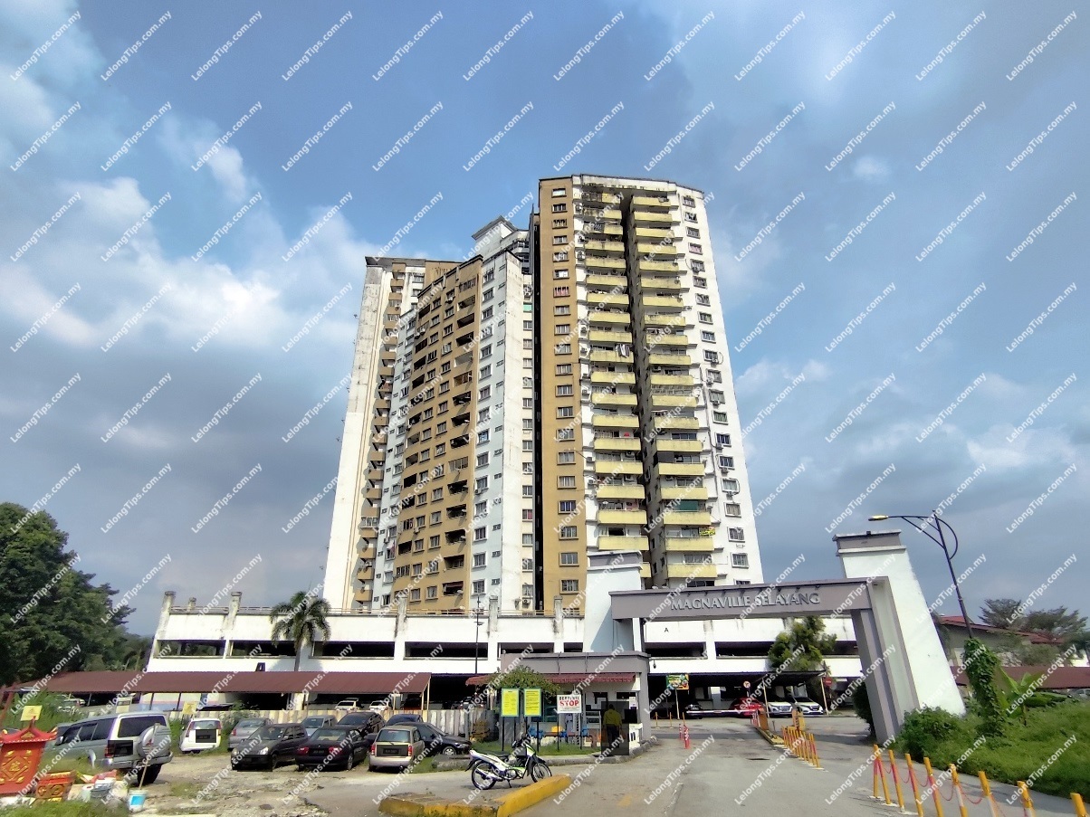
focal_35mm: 16
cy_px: 408
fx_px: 504
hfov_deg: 94.5
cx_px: 545
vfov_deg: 78.1
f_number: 2.2
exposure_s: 1/1997
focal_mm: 1.65
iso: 50
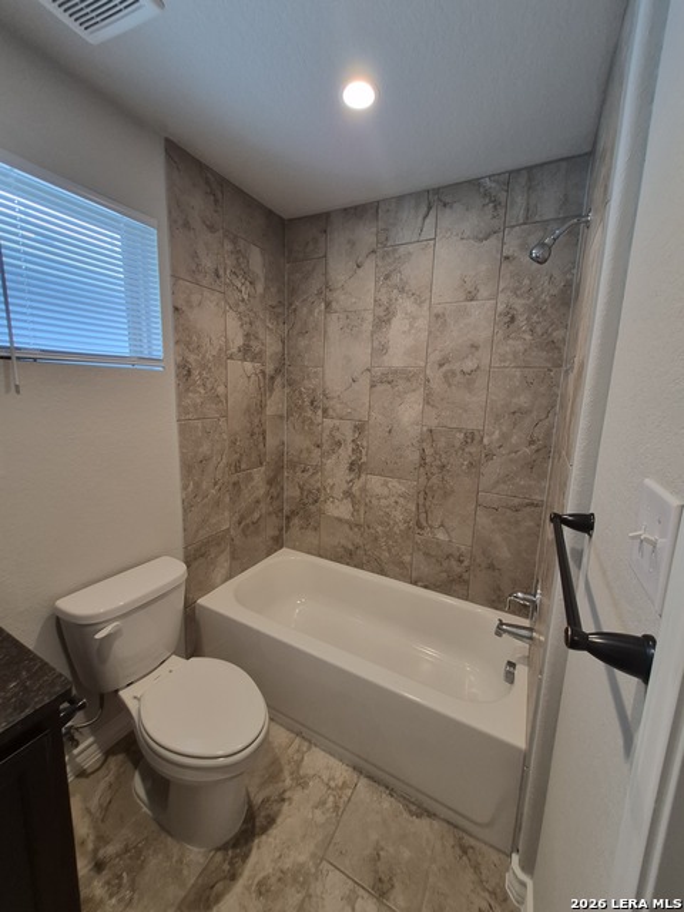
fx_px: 343
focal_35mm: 13
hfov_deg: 89.9
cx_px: 342
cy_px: 456
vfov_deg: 106.2
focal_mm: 1.74
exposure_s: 1/60
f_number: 2.2
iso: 100
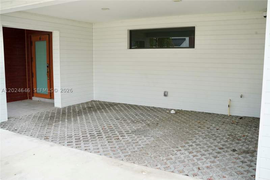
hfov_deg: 54.4
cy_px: 90
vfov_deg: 37.8
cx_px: 135
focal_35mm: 35
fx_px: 262
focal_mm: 35
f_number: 8
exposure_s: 1/125
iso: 800
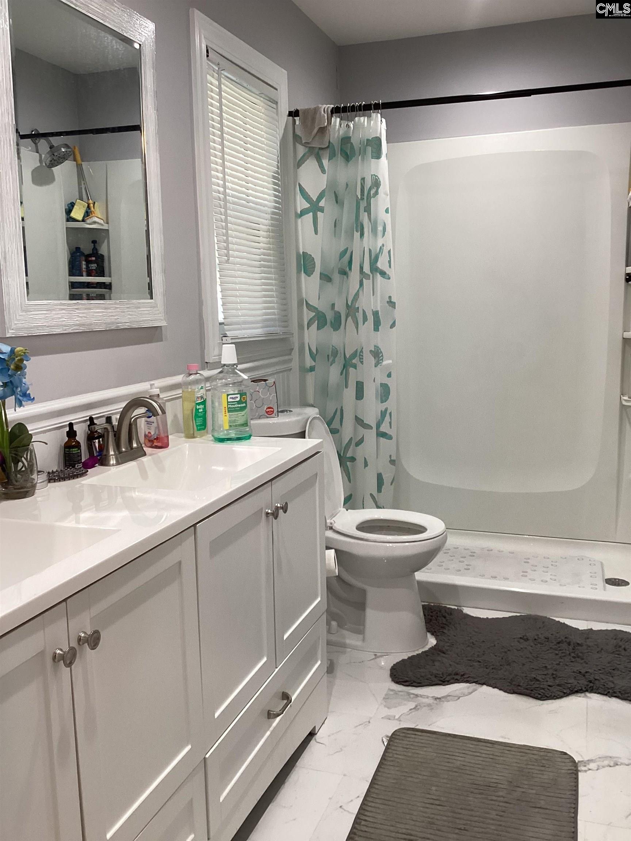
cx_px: 316
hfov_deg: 45.4
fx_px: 753
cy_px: 420
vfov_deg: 58.4
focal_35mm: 31
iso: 100
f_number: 2.4
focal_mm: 3.3
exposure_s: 1/60
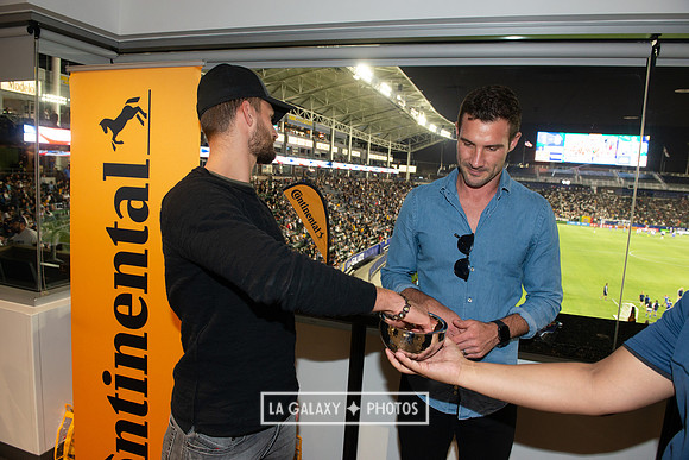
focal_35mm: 24
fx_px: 459
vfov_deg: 53.2
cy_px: 230
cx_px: 344
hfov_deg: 73.7
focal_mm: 24
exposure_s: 1/60
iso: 640
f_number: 6.3
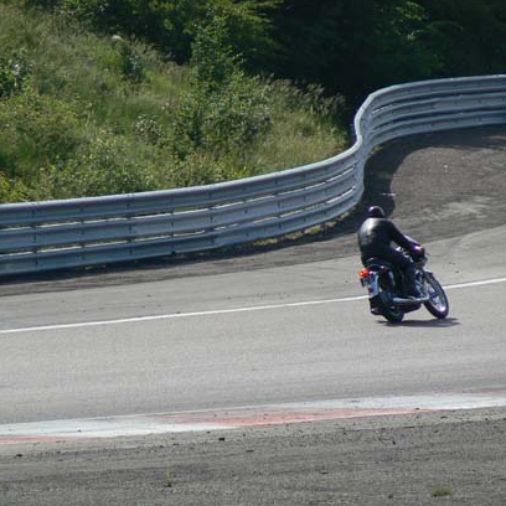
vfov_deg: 3.4
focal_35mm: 515
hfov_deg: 3.4
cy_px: 251
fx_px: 8517
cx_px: 238
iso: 100
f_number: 4
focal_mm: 72
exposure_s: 1/1300
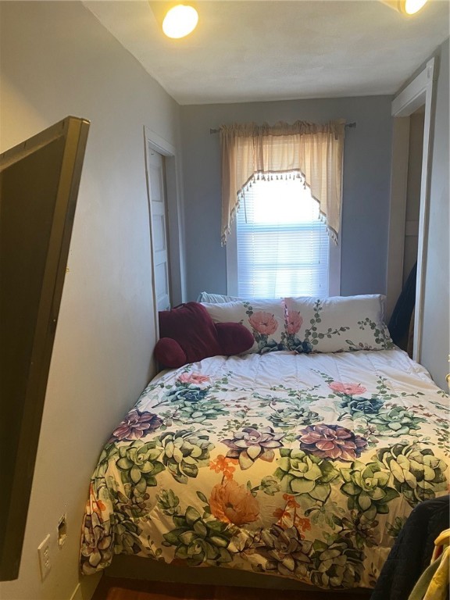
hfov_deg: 53.1
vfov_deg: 67.3
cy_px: 300
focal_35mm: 26
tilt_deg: -9.4
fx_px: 451
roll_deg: +1.5
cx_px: 225
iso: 250
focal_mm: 4.25
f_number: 1.8
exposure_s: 1/60
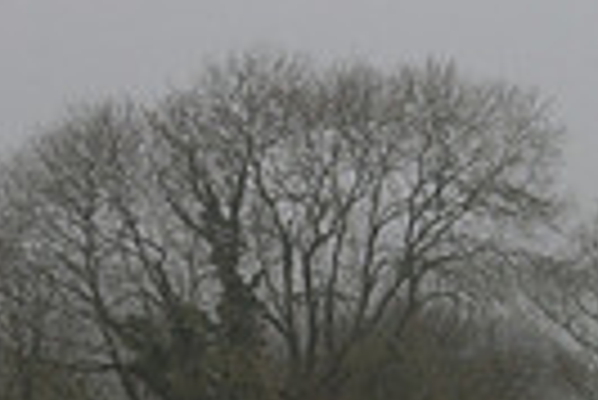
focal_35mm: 305
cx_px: 1295
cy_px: 342
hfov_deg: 6.5
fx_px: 5072
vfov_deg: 4.5
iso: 1600
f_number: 9
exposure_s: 1/800
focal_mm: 70
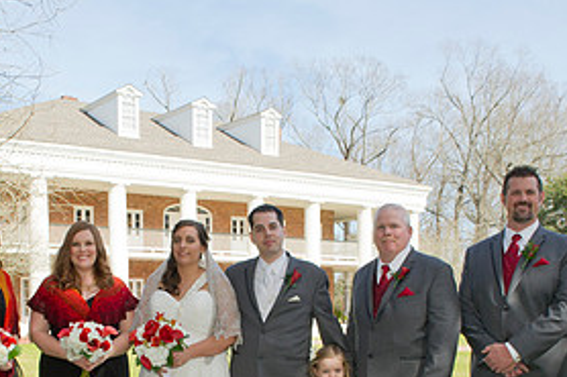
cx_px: 218
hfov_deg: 39.4
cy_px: 359
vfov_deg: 25.9
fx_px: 787
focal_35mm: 50
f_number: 9
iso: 200
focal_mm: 24
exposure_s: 1/200
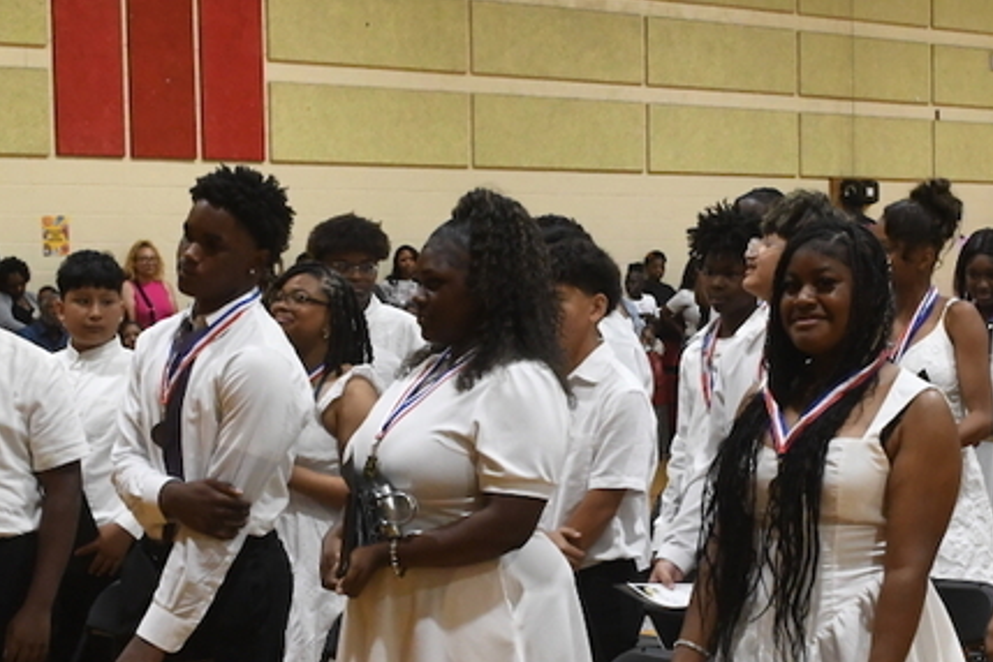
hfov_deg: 21.7
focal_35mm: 93
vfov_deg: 14.7
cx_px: 738
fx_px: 2565
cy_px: 476
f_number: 9
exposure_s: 1/100
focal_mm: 26
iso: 3200
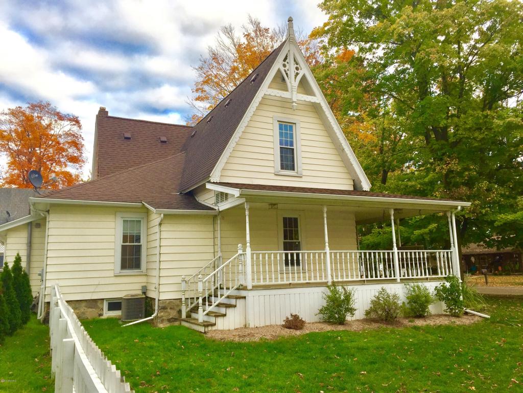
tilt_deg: +9.0
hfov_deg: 61.7
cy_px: 196
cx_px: 262
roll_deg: +1.4
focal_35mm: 29
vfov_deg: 48.2
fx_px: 438
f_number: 2.2
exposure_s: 1/137
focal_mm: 4.15
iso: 32
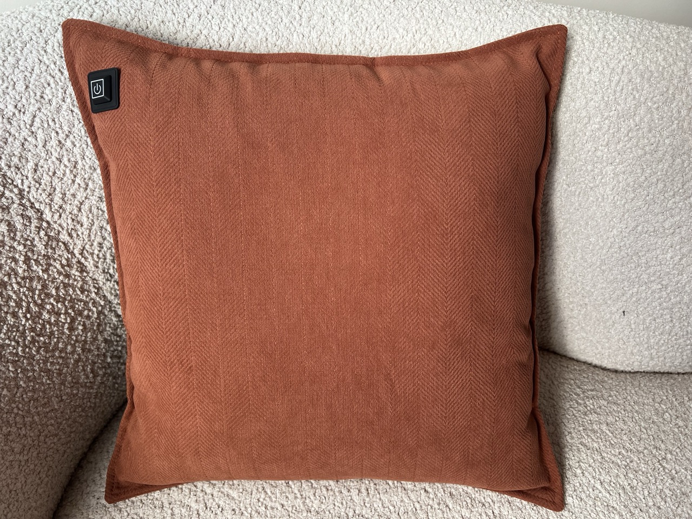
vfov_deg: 53.1
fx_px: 520
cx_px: 346
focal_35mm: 26
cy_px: 260
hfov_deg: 67.3
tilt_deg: -53.2
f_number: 1.5
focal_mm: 5.7
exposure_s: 1/111
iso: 125
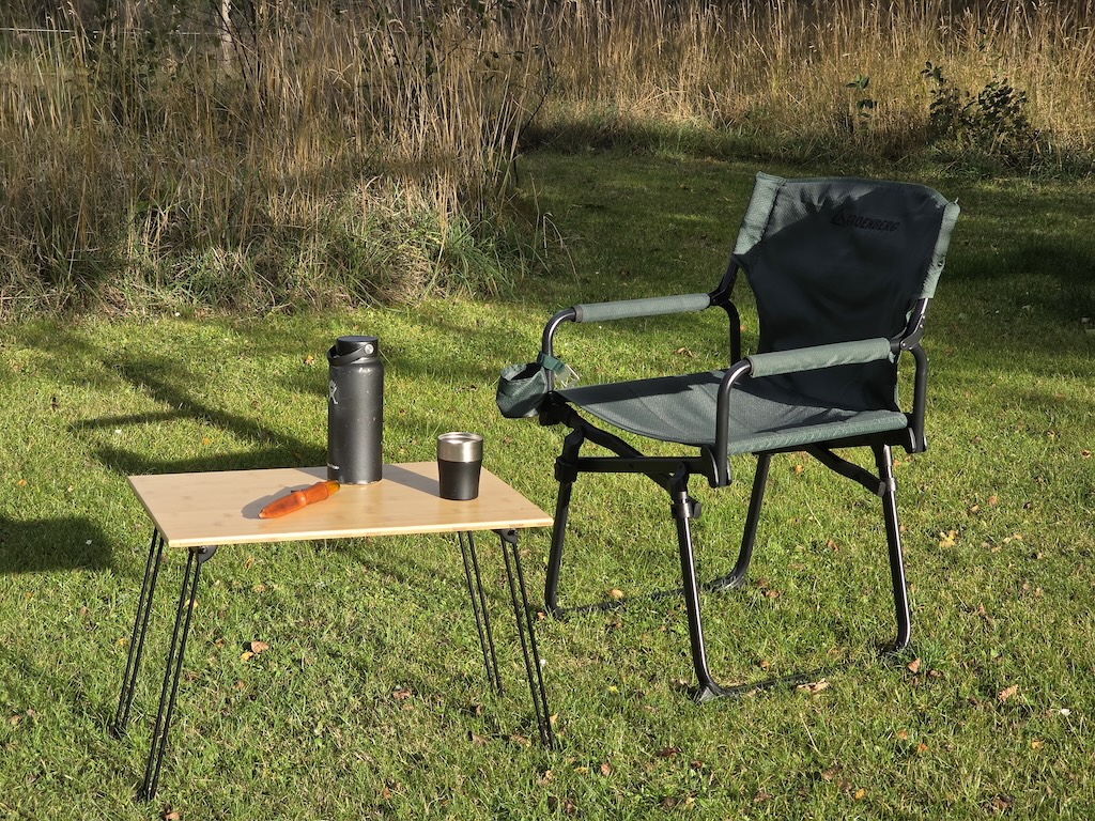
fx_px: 2183
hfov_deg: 28.2
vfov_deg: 21.3
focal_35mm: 69
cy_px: 410
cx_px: 548
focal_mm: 7.9
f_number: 2.4
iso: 50
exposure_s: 1/883
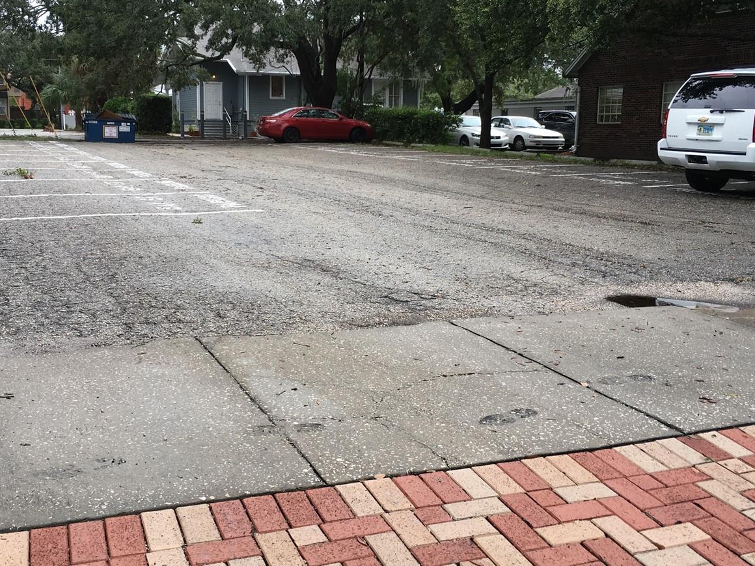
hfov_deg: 46.7
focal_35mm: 40
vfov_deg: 35.9
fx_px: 872
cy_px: 259
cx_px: 334
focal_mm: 4.15
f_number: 2.2
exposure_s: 1/132
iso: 25
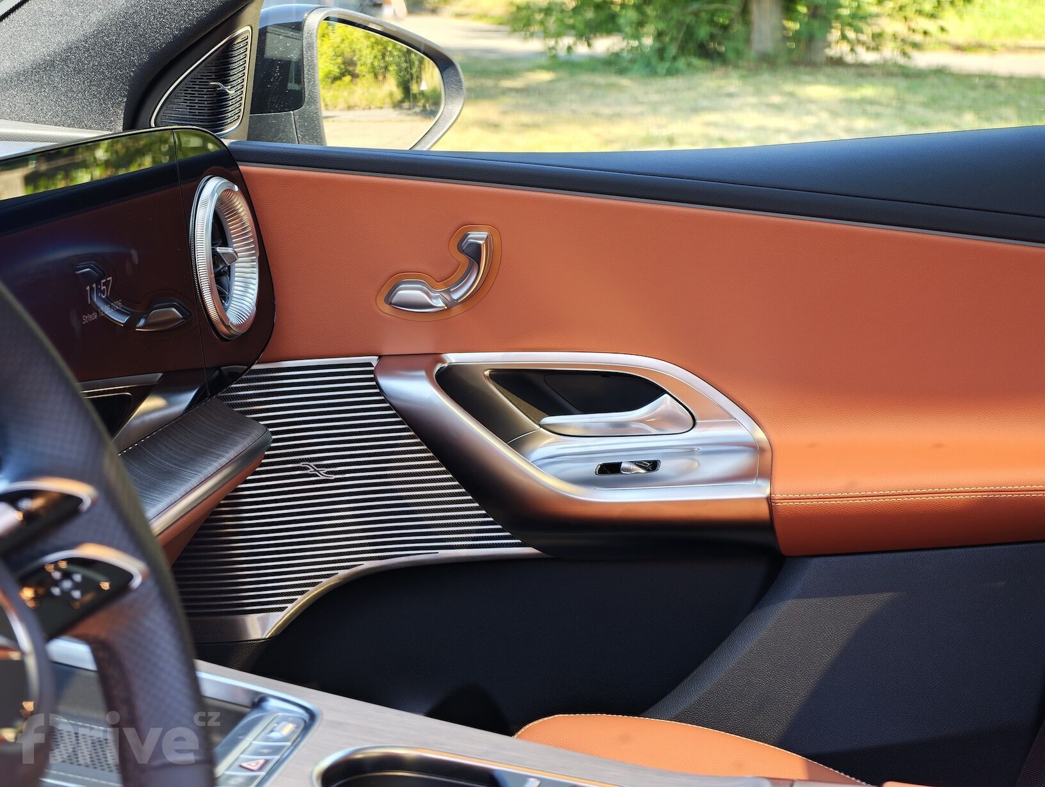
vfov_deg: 19.7
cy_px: 394
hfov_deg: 26.0
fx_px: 2267
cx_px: 522
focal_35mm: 75
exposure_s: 1/100
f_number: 2.39
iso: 50
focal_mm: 19.9
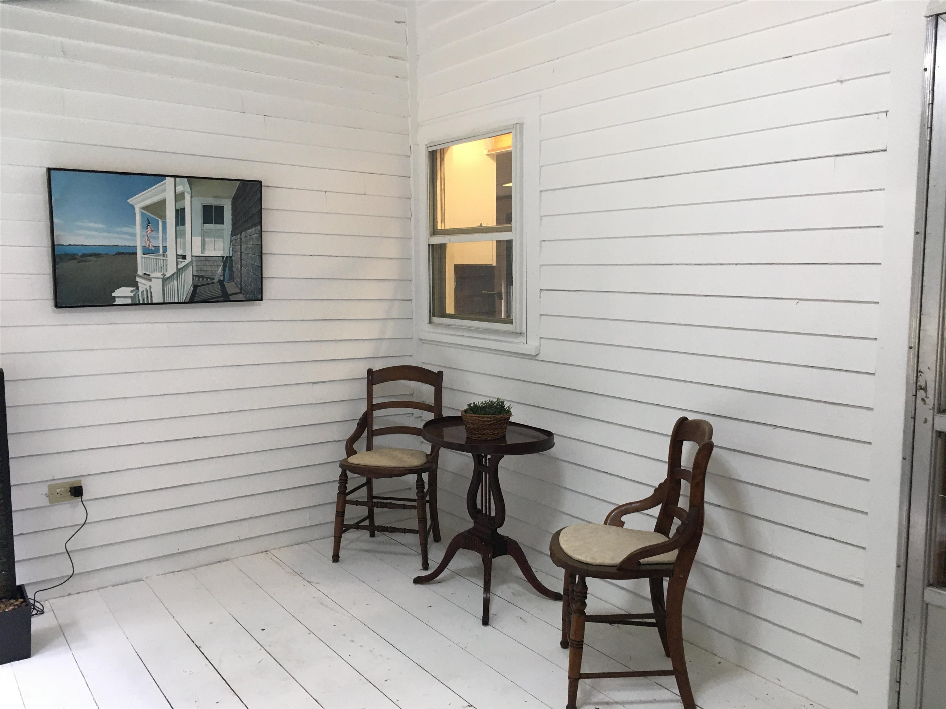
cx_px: 473
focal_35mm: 29
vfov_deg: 48.2
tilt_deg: -5.1
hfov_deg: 61.7
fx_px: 793
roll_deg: -1.5
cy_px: 354
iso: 40
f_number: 2.2
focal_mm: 4.15
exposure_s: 1/30
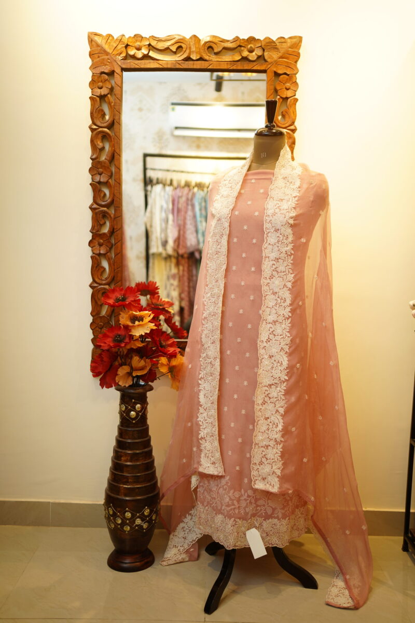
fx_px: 605
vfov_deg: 54.4
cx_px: 208
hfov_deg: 37.9
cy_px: 312
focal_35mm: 35
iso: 160
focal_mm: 35
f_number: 2
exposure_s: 1/125
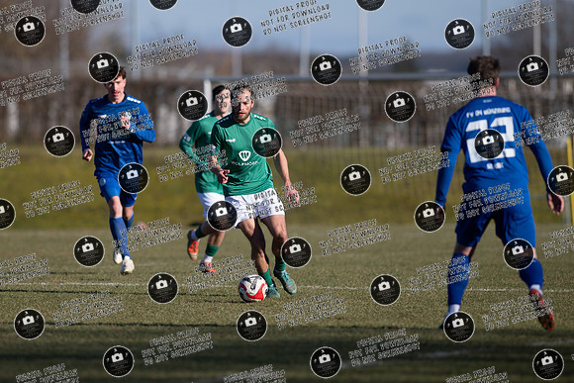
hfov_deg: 4.8
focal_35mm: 432
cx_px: 199
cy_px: 158
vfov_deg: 3.2
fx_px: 6890
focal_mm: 300
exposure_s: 1/1600
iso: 64
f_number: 3.2
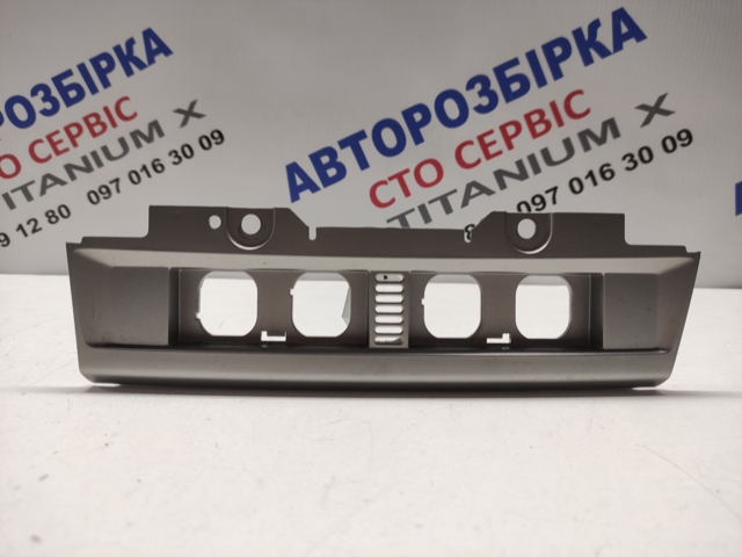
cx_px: 371
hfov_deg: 69.4
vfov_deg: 54.9
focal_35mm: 25
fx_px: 536
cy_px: 278
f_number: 1.89
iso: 115
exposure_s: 1/50
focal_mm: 5.43
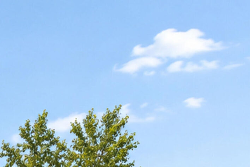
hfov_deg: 27.7
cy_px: 267
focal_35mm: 54
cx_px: -106
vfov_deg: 20.5
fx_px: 375
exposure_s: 1/160
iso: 250
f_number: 10
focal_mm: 10
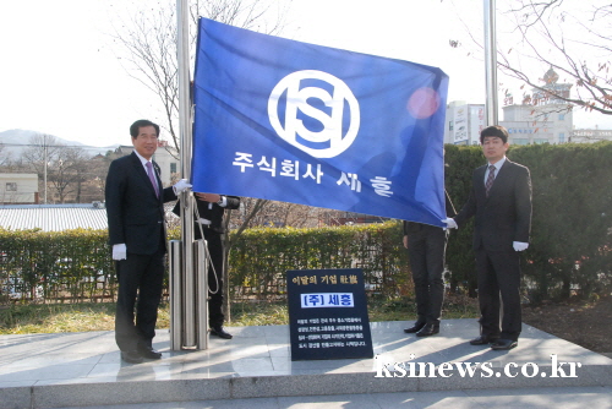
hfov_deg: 47.9
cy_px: 204
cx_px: 306
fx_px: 689
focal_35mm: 40
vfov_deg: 33.1
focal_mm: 27
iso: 1000
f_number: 10
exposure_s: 1/400
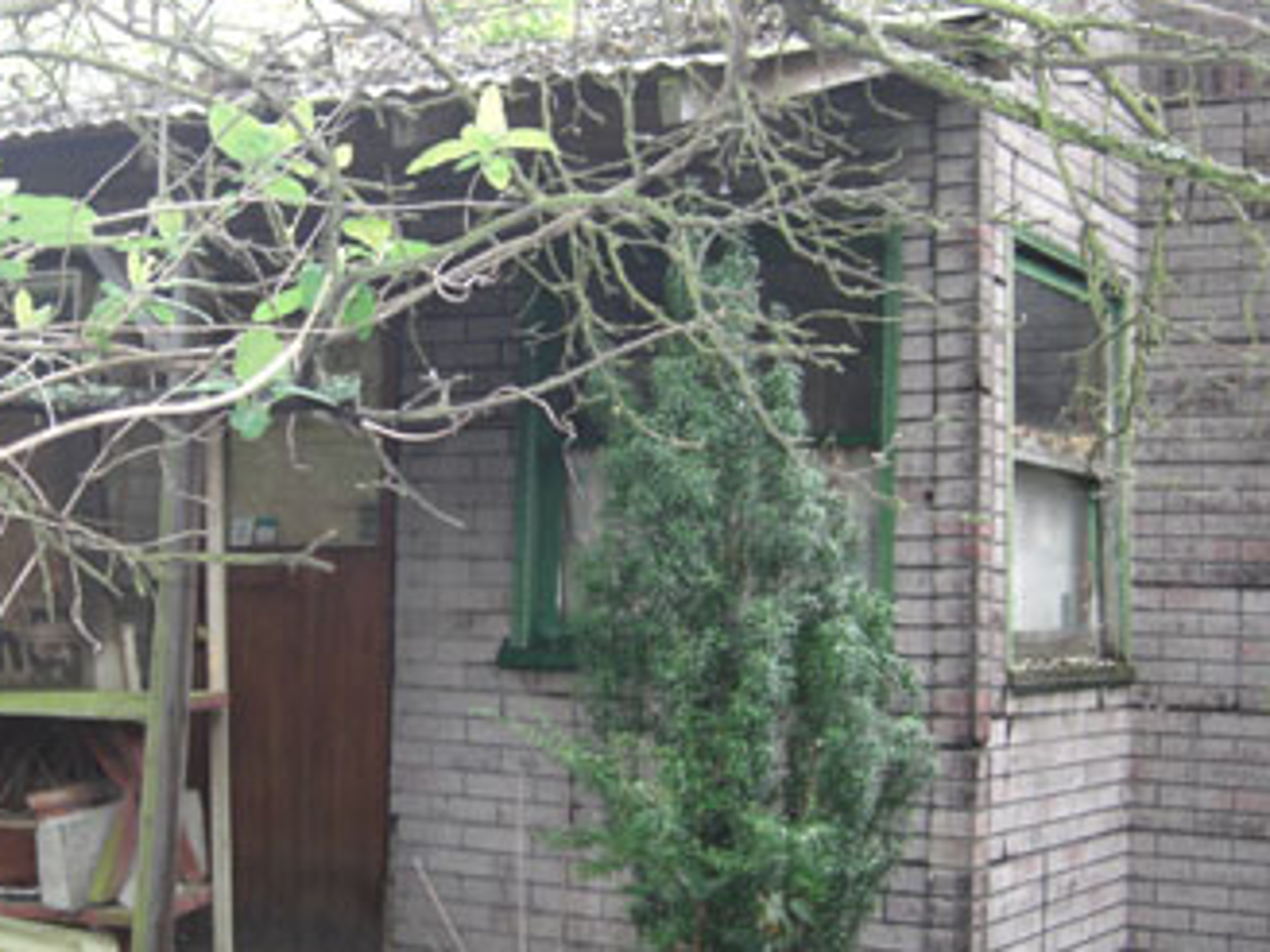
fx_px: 2128
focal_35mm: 58
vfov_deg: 25.2
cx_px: 538
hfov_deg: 33.2
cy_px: 451
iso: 200
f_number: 2.8
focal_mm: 7.9
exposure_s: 1/60
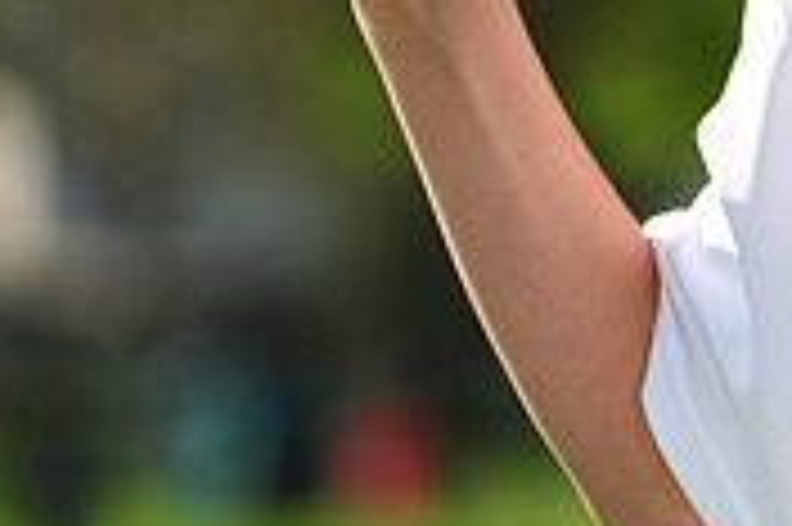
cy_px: -211
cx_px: 1138
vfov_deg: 2.2
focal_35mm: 610
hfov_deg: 3.4
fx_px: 13407
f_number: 4.5
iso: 200
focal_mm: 185
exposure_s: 1/1250
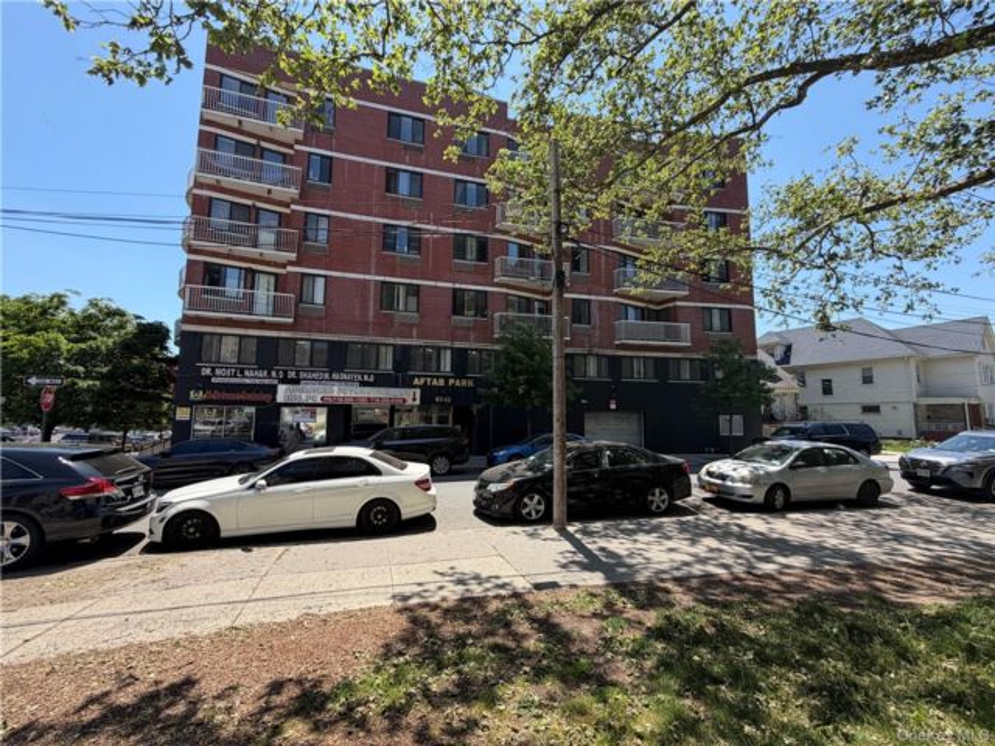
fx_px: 402
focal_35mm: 14
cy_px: 373
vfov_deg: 85.7
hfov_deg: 102.1
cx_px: 498
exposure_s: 1/751
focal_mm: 2.22
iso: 40
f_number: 2.2
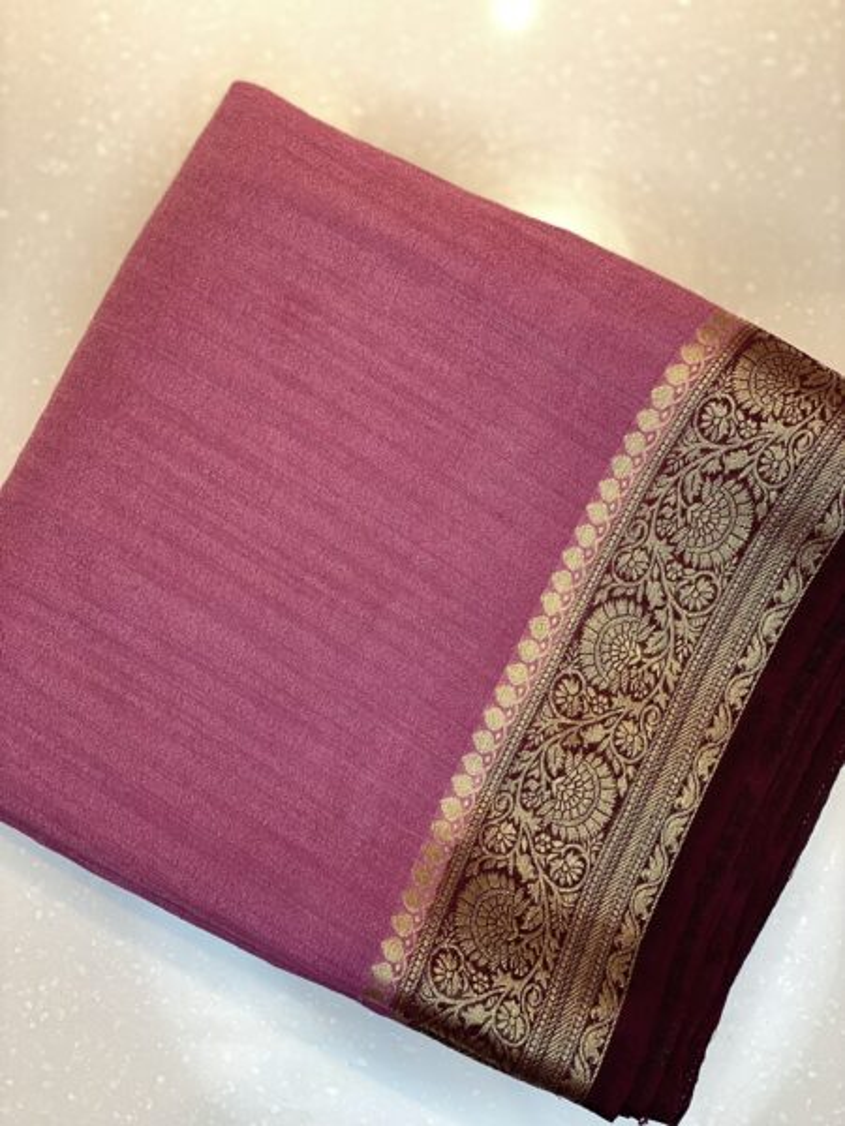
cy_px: 563
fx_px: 1692
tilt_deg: -82.9
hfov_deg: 28.0
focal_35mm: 52
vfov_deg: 36.8
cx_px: 422
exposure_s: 1/100
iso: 32
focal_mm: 6
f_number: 2
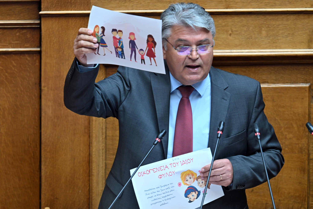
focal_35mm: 510
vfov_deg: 2.7
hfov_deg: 4.0
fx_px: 4433
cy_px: 104
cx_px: 156
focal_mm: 510
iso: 1250
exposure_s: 1/200
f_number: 6.3
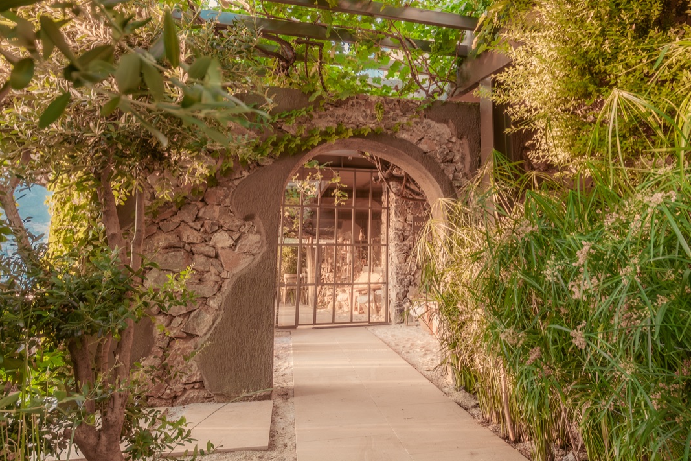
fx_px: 518
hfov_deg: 66.5
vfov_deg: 47.0
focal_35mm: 27
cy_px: 148
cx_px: 429
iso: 500
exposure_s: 1/25
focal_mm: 8
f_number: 2.8
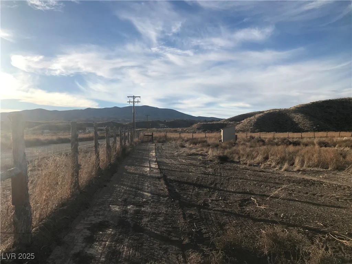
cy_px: 132
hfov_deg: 63.4
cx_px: 176
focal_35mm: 28
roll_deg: +1.6
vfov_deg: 49.7
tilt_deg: +2.5
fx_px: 285
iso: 20
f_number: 1.8
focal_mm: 3.99
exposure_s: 1/3195
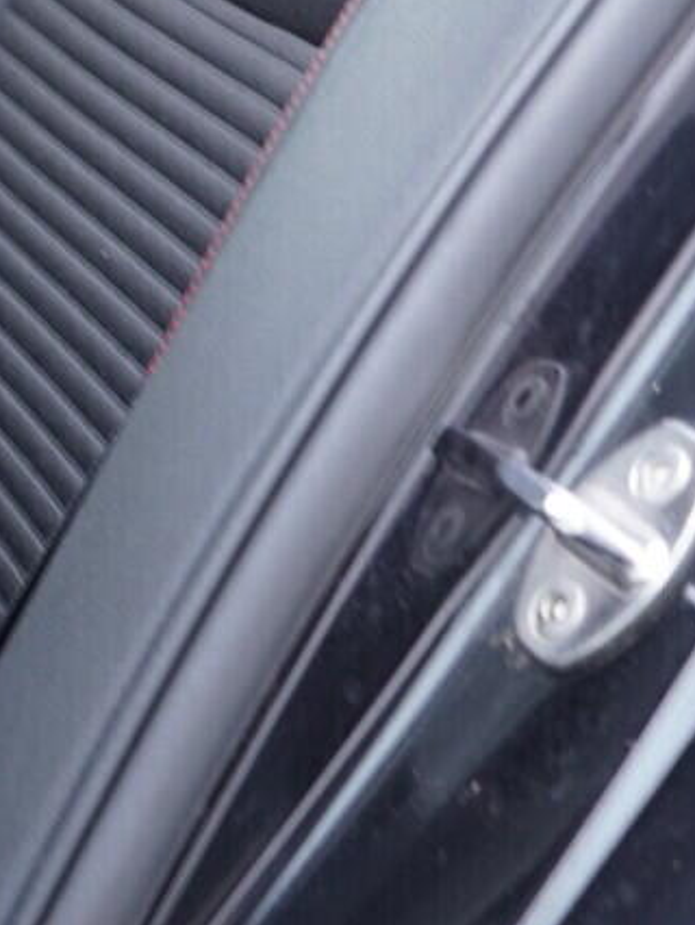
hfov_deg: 11.9
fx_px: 3129
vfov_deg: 16.5
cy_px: 26
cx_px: -473
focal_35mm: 117
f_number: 2.8
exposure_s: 1/40
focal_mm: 24
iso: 400
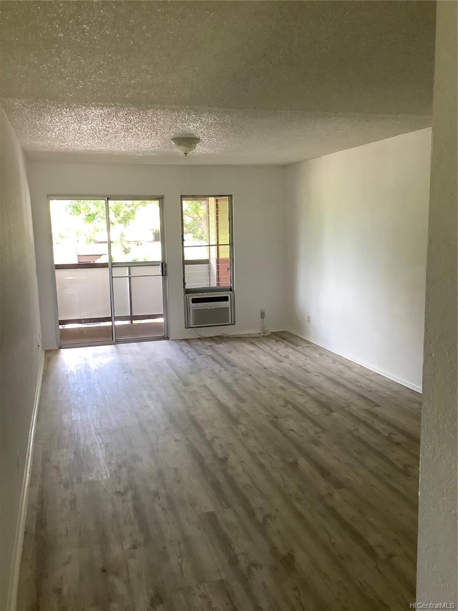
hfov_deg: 45.4
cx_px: 229
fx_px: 547
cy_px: 306
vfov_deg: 58.4
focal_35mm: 31
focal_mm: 3.3
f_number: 2.4
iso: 125
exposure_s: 1/60
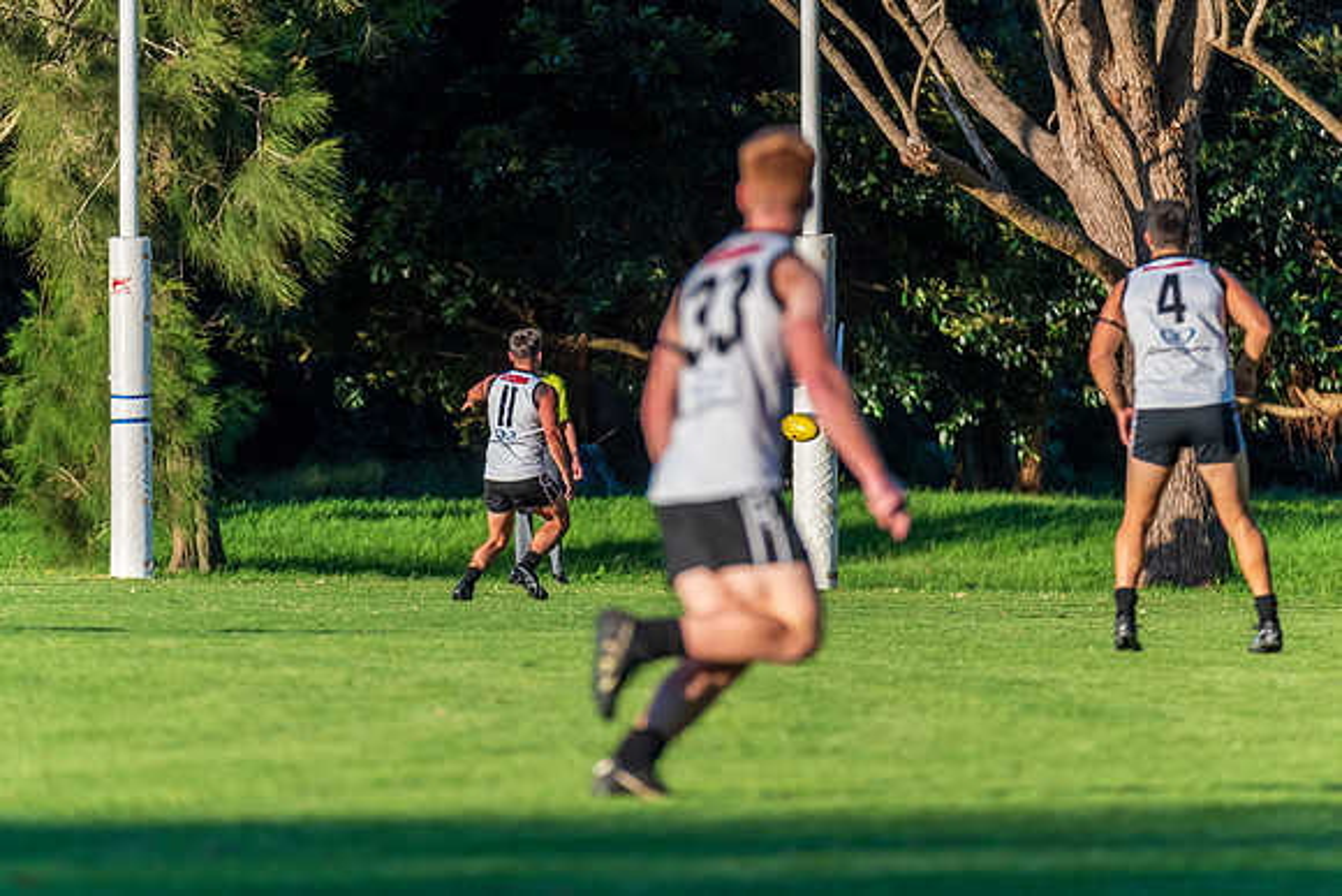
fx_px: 13491
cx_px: 671
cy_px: 448
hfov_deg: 5.7
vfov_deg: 3.8
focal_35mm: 362
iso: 1000
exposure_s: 1/2500
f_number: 6.3
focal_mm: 350
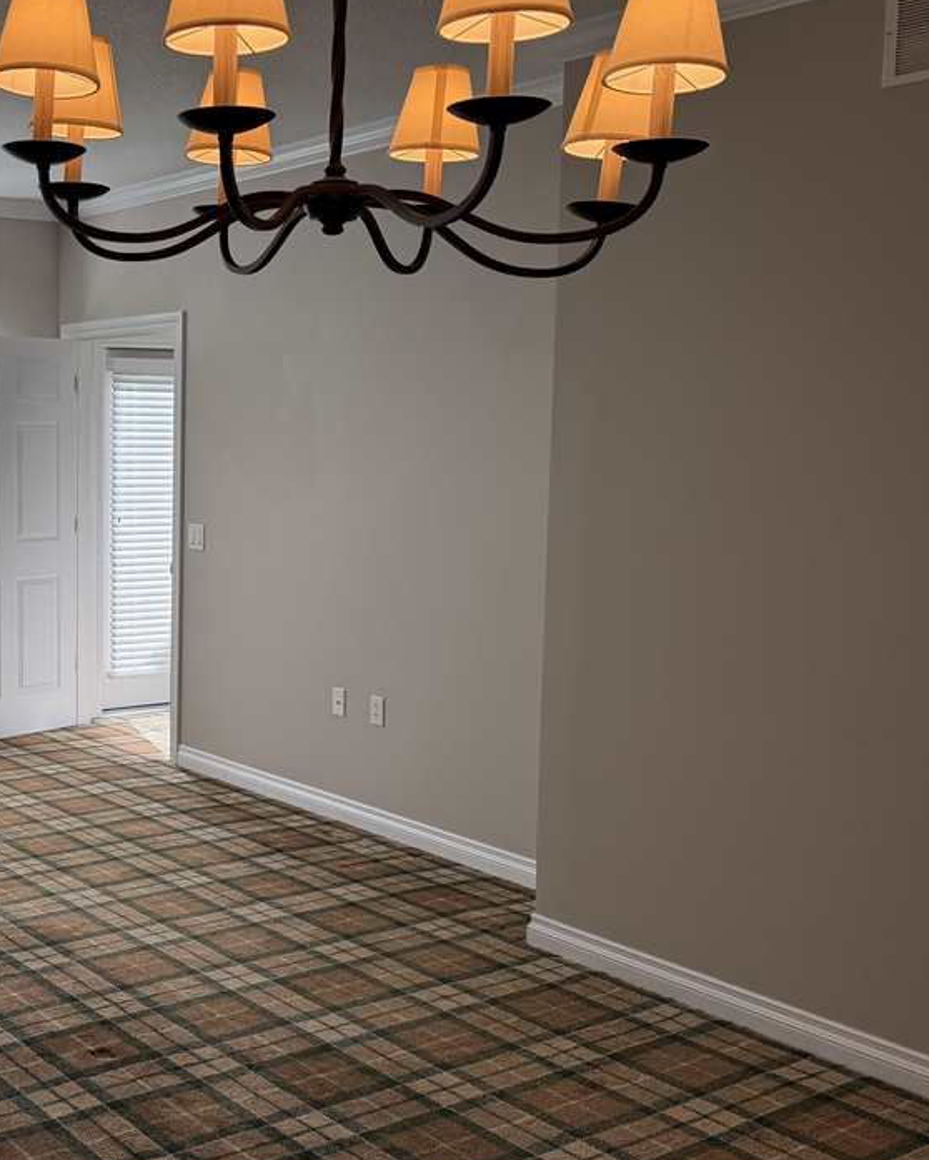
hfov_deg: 32.6
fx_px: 1477
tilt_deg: -5.7
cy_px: 567
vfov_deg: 42.9
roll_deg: -0.3
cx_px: 43
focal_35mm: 43
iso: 100
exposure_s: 1/314
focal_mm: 6.76
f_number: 1.78
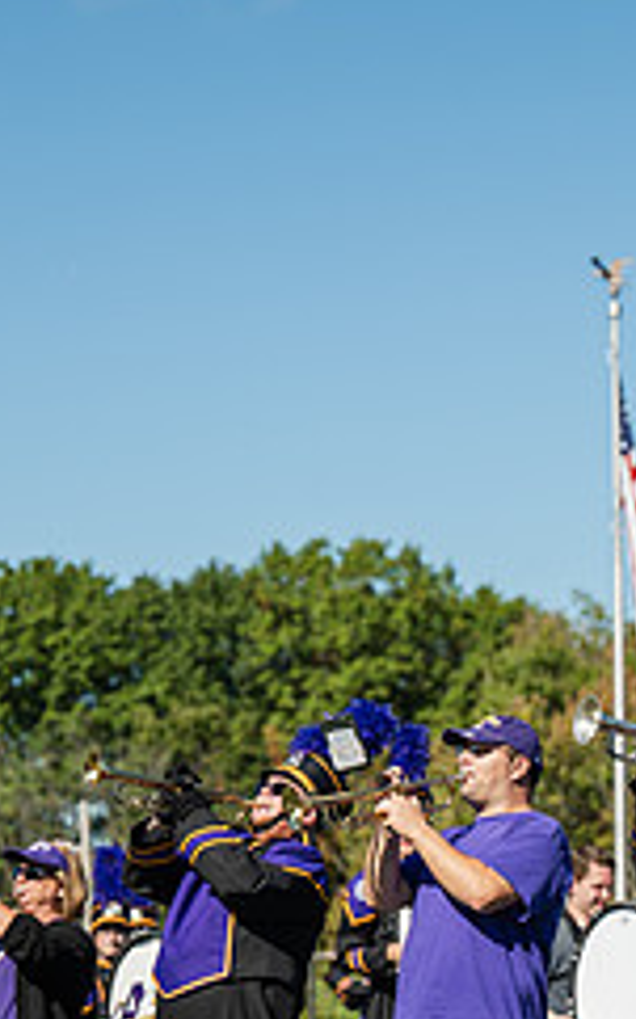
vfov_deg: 12.2
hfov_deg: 7.6
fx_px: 4748
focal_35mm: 171
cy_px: 798
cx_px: 657
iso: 80
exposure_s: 1/1250
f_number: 3.2
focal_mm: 70
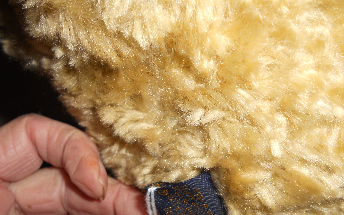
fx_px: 319
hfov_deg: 56.7
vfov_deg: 37.2
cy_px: 119
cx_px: 172
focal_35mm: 34
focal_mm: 5.8
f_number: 8.8
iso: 80
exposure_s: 1/25
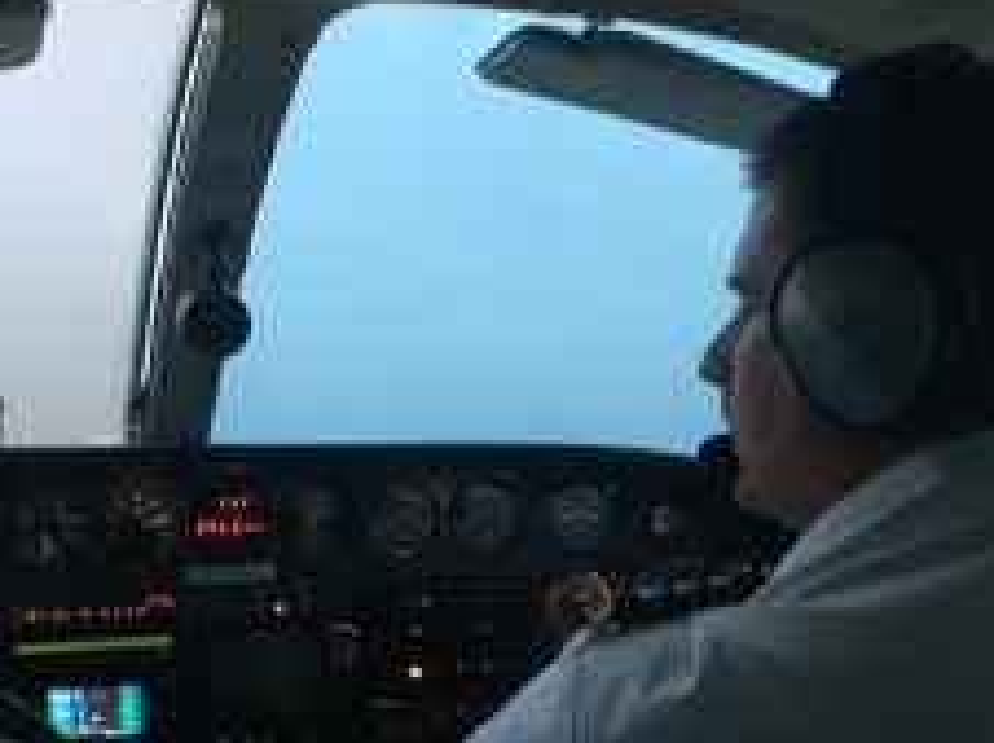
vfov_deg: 30.8
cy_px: 435
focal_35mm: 47
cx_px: 347
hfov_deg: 40.1
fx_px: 1348
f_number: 2.2
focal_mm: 4.15
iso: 125
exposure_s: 1/30
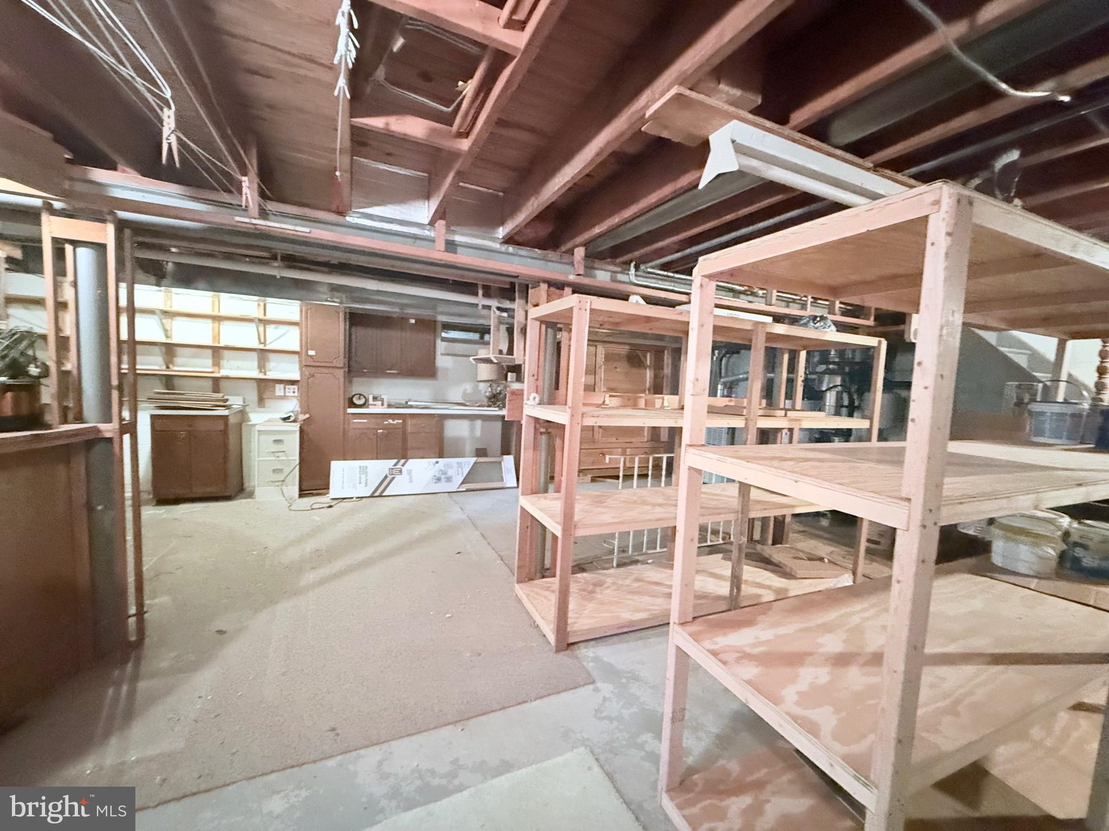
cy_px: 416
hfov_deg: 102.1
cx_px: 554
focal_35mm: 14
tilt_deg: -3.6
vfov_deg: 85.7
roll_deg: -3.4
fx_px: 449
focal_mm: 2.22
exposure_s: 1/40
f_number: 2.2
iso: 1600
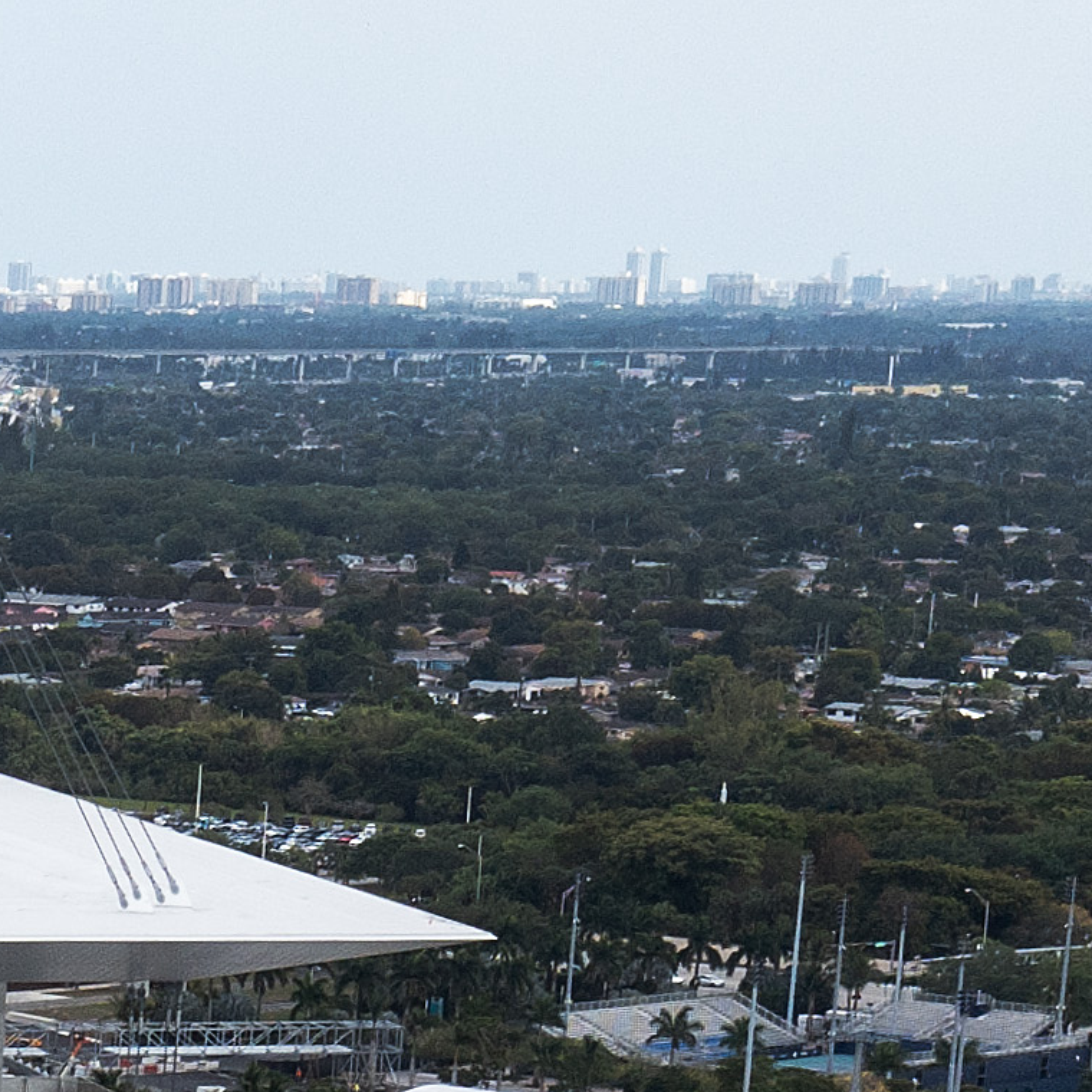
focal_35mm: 171
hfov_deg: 9.3
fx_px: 6103
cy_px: 2003
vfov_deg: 9.7
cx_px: -1405
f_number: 4.5
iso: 100
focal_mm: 10.26
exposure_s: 1/400
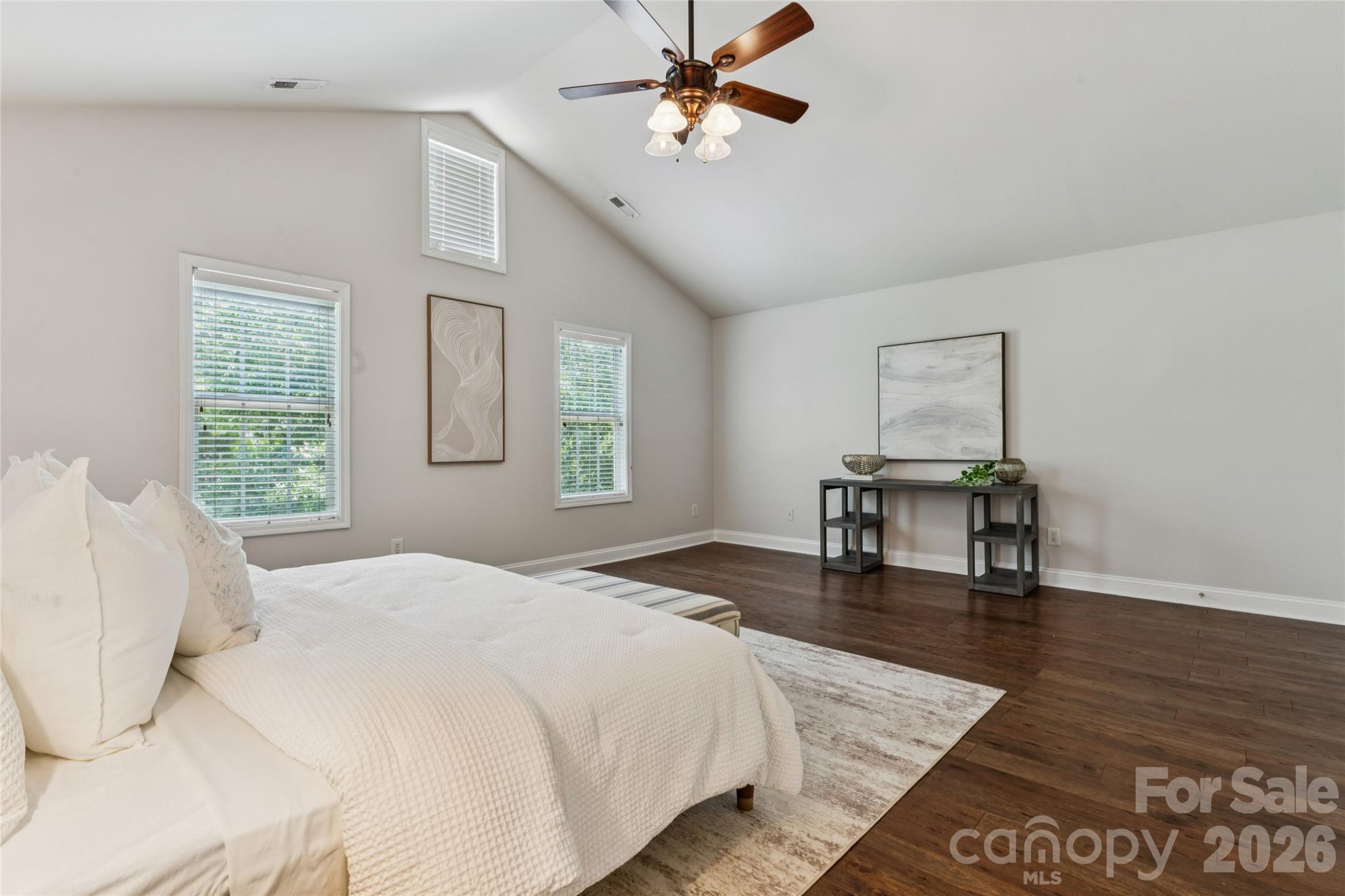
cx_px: 672
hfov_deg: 95.0
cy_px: 448
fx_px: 616
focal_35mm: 16
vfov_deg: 72.0
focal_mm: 16.5
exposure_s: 1/1.25
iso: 100
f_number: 13
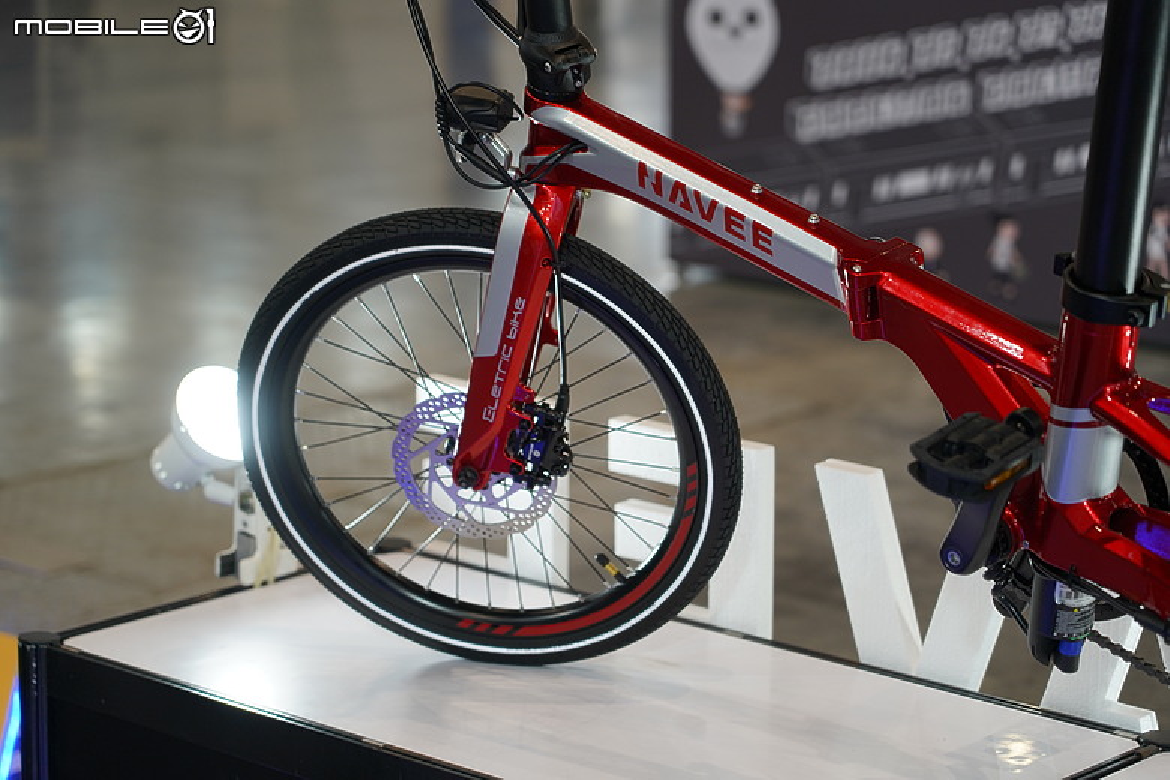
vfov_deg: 13.0
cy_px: 390
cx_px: 585
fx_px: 3412
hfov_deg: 19.5
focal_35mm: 105
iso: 500
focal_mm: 105
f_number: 4
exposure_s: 1/125
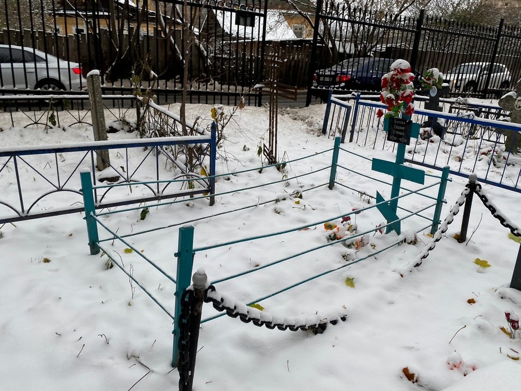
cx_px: 260
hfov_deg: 67.3
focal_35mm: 26
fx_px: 391
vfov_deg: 53.1
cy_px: 196
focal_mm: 4.25
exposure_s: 1/122
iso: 32
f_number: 1.8
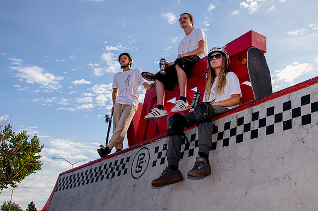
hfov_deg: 50.0
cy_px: 88
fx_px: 340
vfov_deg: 34.5
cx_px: 179
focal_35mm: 39
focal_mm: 32
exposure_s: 1/125
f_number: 8
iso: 200
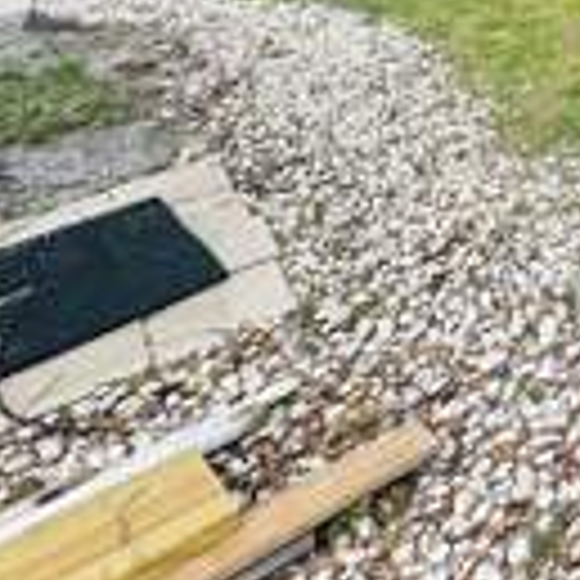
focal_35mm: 46
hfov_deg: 27.1
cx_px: 850
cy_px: -216
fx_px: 872
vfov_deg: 28.5
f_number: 2.2
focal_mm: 2.22
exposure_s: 1/509
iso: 40
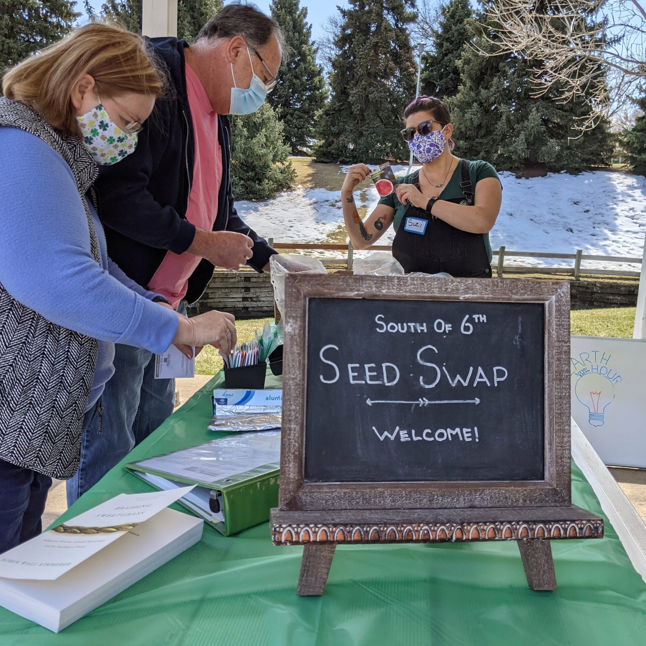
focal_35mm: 32
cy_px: 300
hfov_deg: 51.1
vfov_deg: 51.1
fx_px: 676
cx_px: 324
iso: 48
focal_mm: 4.44
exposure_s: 1/1565
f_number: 1.8
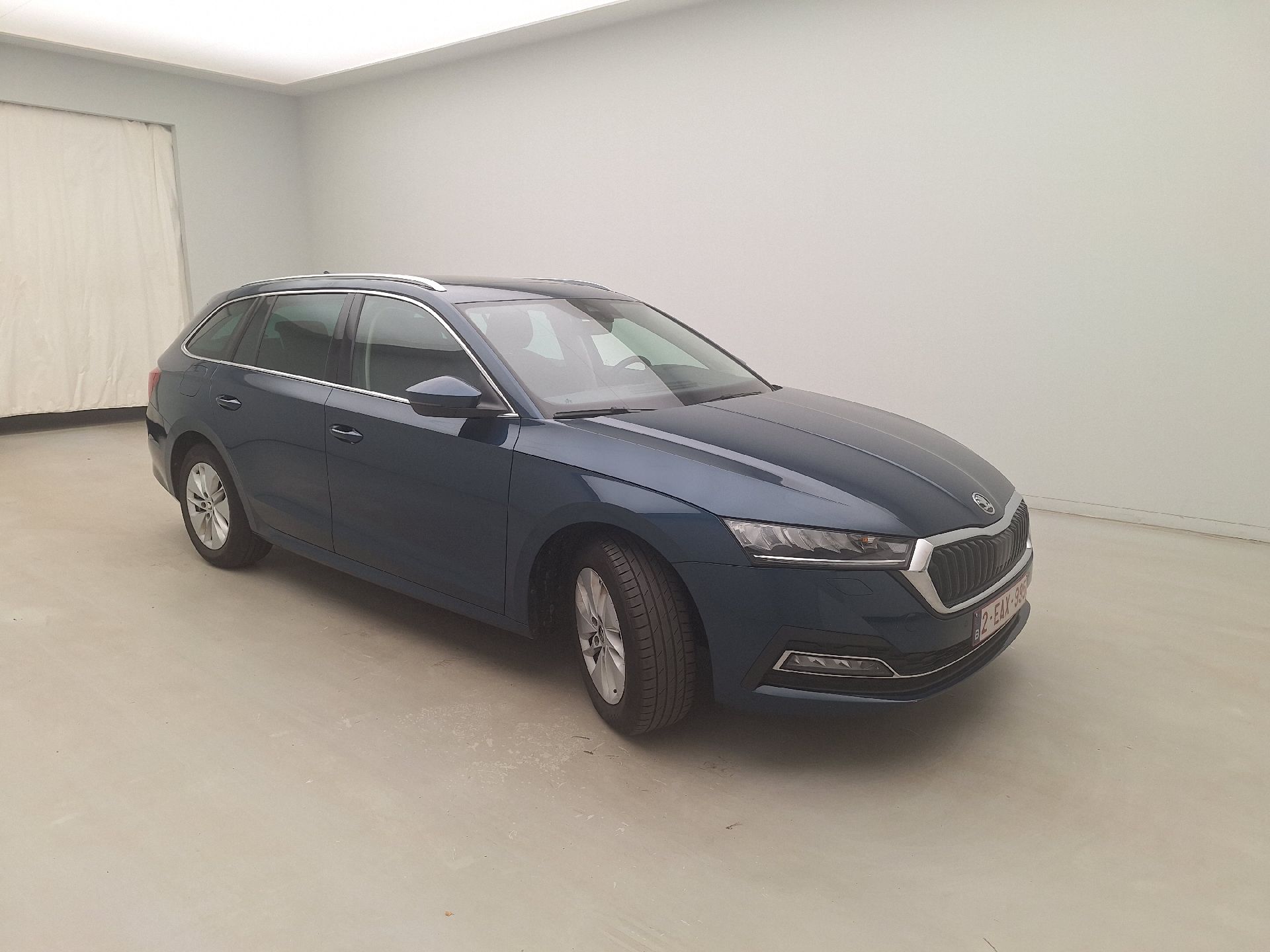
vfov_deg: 58.9
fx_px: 844
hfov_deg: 73.9
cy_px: 476
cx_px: 635
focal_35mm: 23
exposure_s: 1/103
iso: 40
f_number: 1.8
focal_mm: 5.54
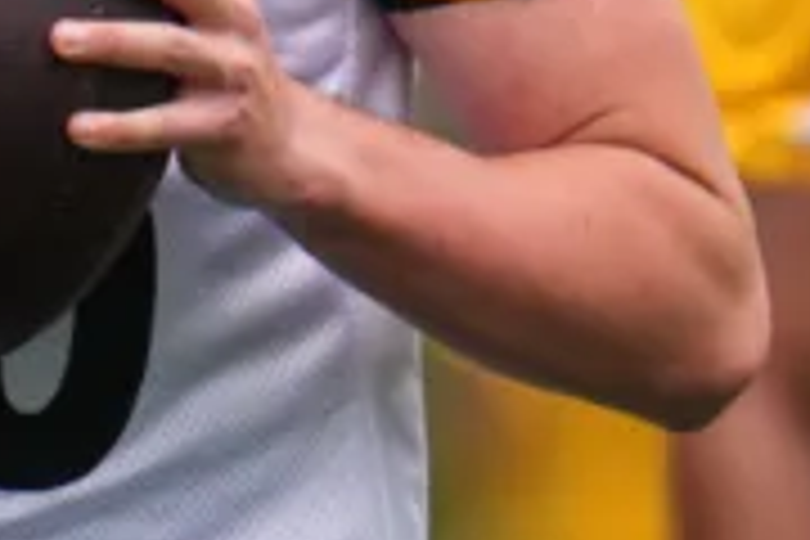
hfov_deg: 0.6
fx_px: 74942
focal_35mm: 3331
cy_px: -423
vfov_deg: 0.4
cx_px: 14
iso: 1250
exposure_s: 1/2000
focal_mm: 800
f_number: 5.6
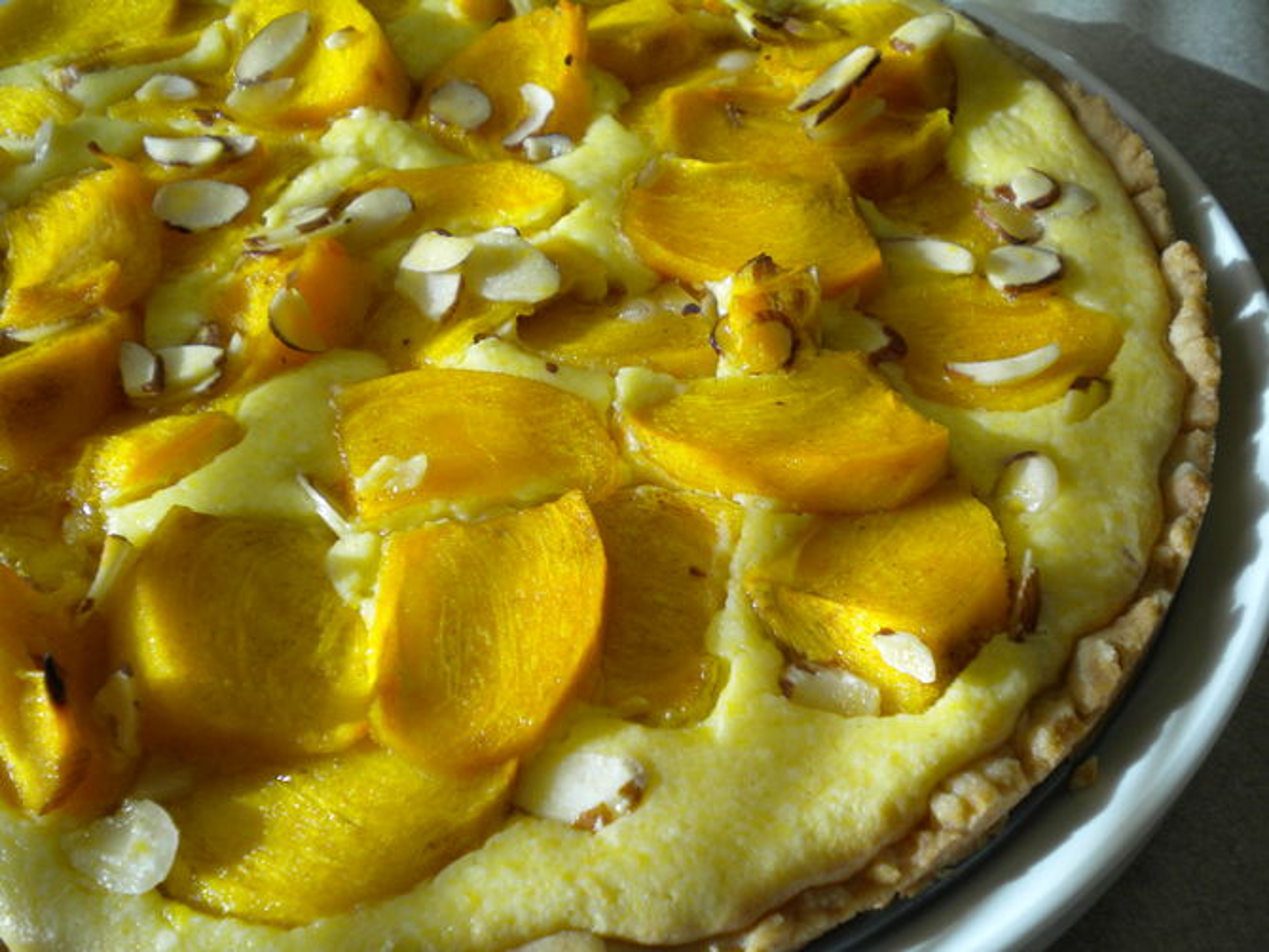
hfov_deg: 45.8
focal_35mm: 41
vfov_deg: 35.1
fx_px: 1503
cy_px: 476
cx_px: 634
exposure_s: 1/107
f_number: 3.5
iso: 80
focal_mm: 7.4
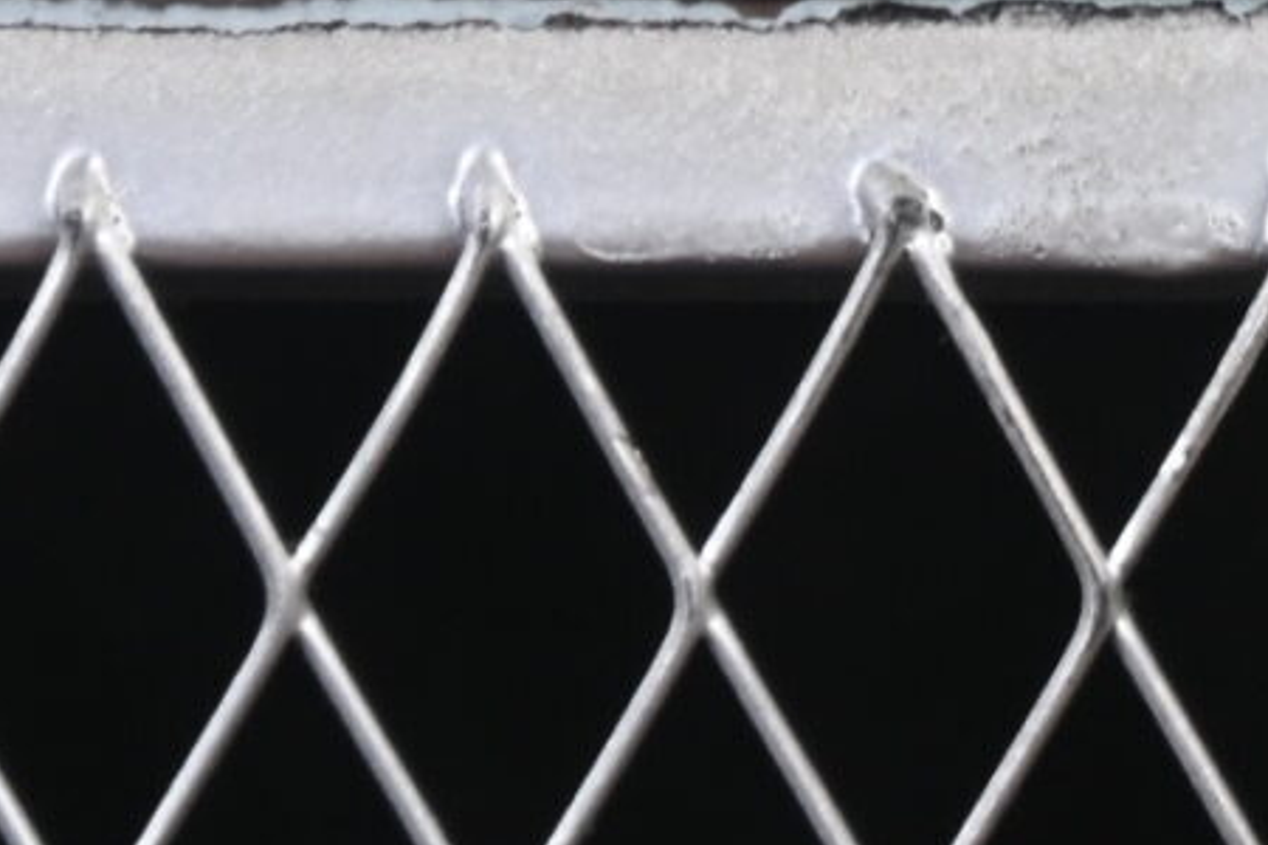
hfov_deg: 4.8
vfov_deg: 3.2
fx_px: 15039
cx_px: 1927
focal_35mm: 427
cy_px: -1472
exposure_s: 1/60
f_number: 6.3
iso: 160
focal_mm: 50
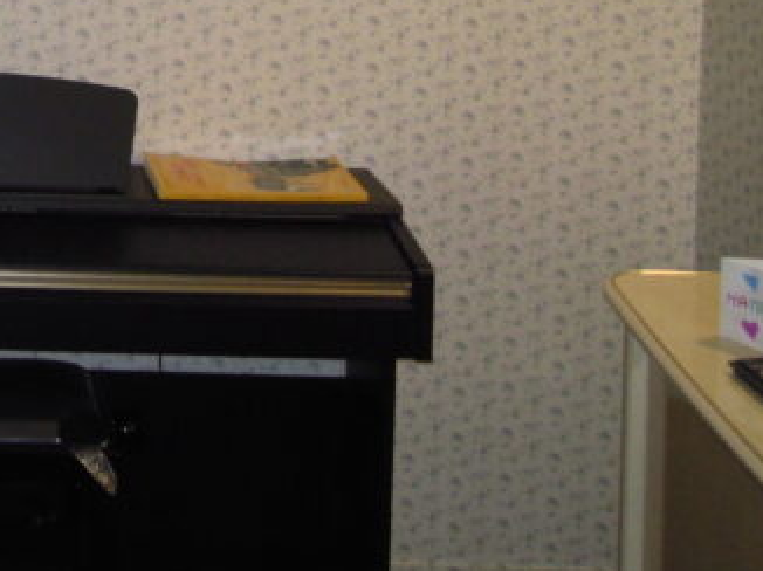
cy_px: -239
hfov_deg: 19.9
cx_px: -300
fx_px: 1938
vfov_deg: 15.7
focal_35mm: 88
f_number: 2.7
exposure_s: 1/25
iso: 200
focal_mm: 5
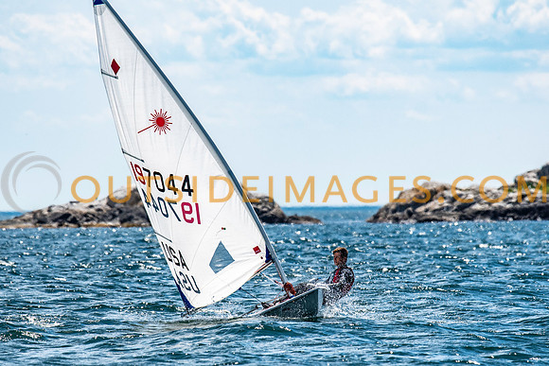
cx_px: 274
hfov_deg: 3.9
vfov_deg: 2.6
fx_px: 8111
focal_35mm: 532
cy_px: 216
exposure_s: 1/4000
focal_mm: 300
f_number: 5.6
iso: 400
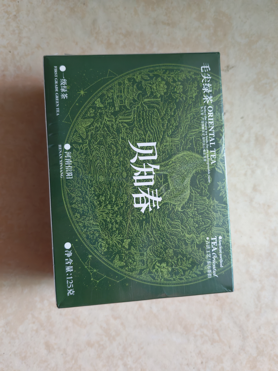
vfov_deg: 65.3
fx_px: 289
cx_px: 139
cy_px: 186
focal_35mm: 27
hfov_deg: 51.4
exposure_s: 1/50
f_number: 1.9
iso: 2000
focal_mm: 6.12
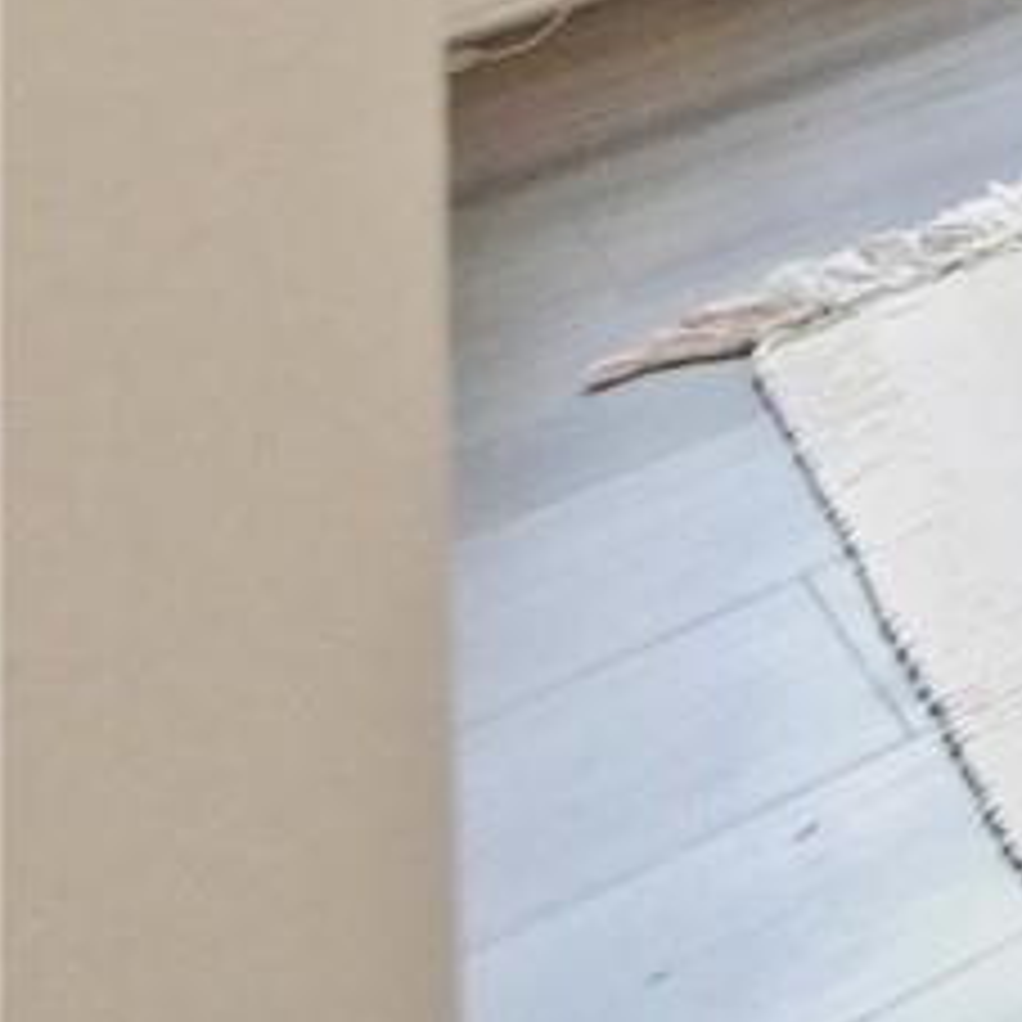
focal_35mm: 87
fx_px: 2906
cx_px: 3595
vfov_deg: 13.3
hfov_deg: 9.5
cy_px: -1587
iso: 3200
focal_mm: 7
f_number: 4
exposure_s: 1/40
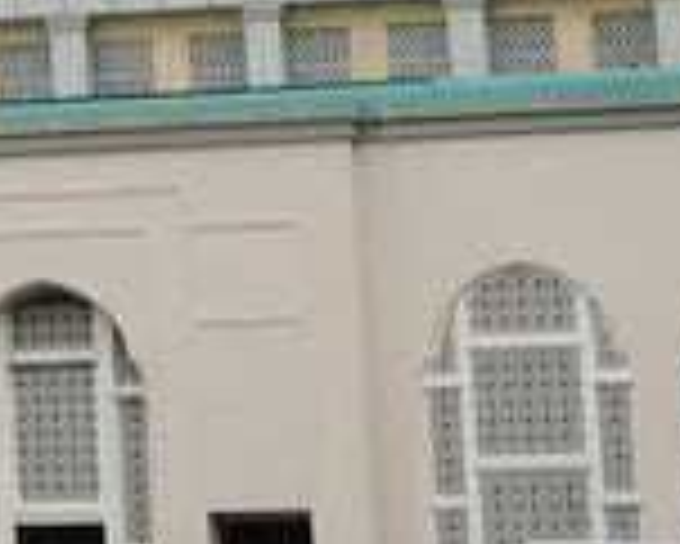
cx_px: -585
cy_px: -297
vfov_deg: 7.3
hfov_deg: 8.8
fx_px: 4209
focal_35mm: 209
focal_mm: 10.4
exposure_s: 1/800
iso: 125
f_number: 5.6
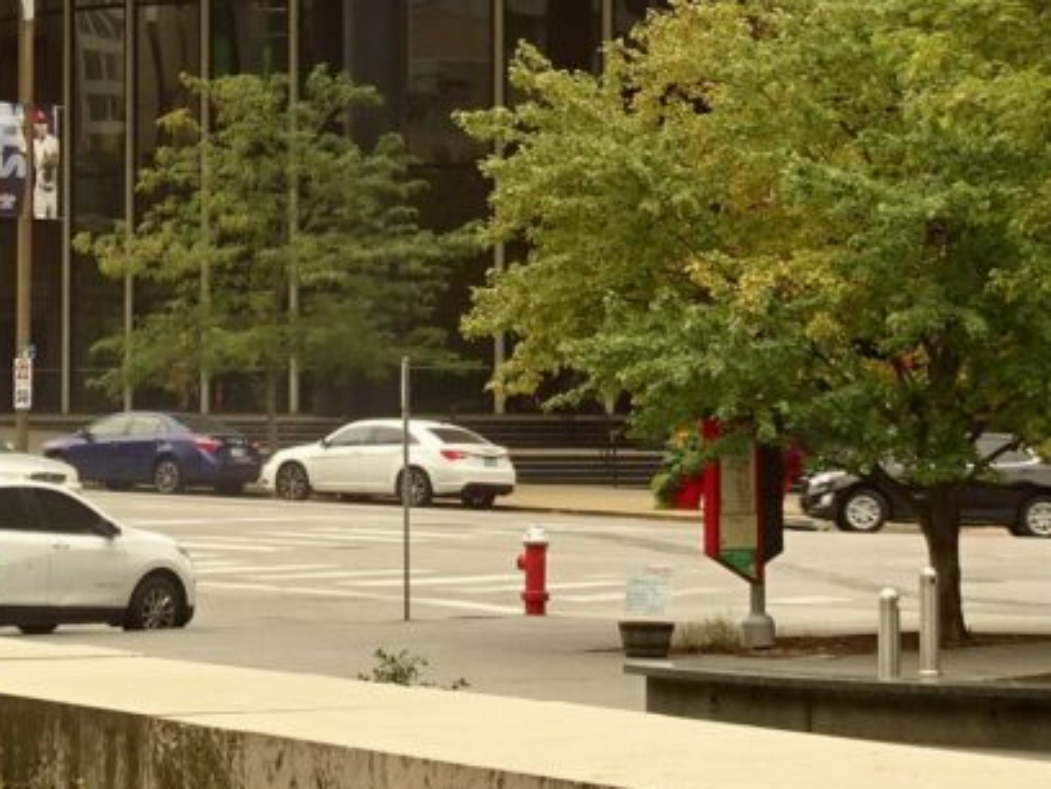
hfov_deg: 10.2
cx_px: 317
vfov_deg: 7.6
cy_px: -245
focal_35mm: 194
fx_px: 5890
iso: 80
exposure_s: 1/80
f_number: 4.5
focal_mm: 11.32
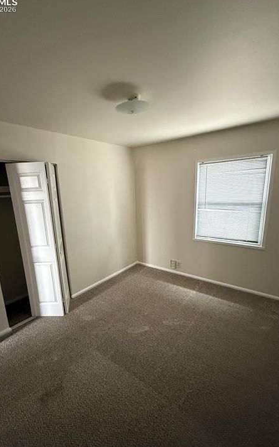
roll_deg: +1.8
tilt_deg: -12.5
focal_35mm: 16
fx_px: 195
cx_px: 127
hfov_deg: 71.1
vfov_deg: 97.8
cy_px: 234
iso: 1000
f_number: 2.2
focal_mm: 2.22
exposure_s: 1/60
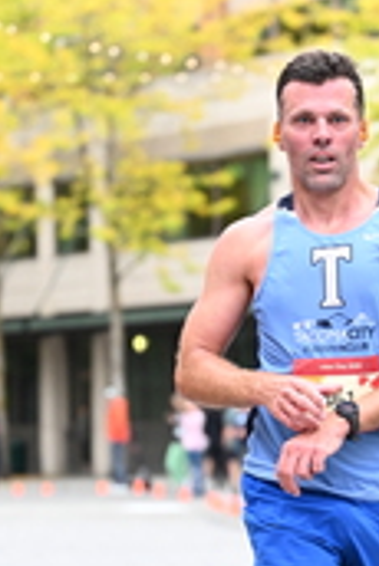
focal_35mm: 246
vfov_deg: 8.4
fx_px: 3877
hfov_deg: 5.6
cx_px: 391
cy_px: 428
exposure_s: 1/800
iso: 1600
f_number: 2.8
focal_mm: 77
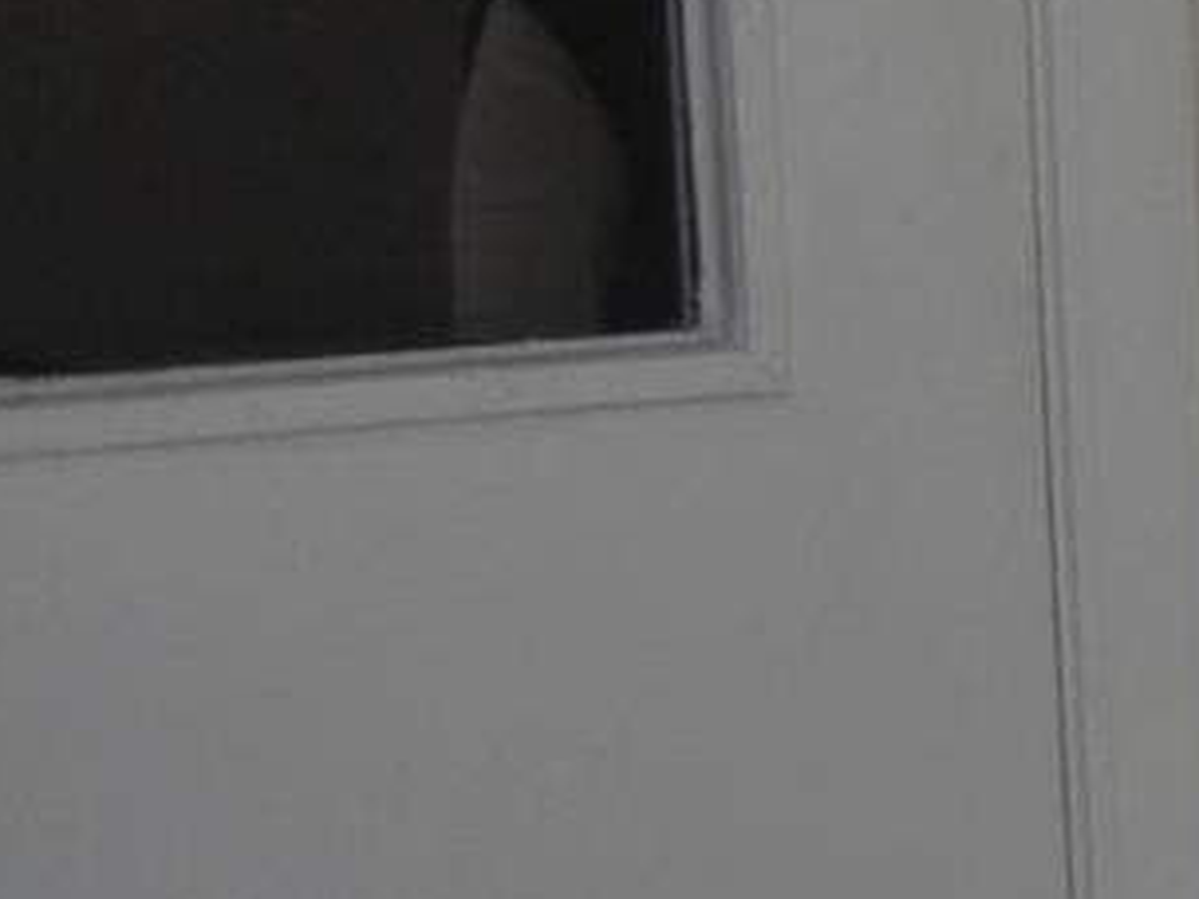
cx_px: 3952
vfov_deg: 8.4
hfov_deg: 8.7
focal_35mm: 175
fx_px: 6062
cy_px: 852
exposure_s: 1/160
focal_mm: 18
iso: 100
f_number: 3.5
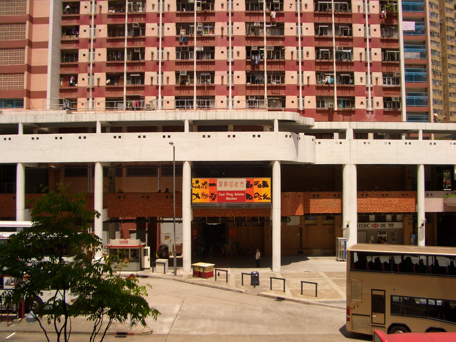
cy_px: 171
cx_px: 228
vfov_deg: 40.7
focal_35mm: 35
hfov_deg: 52.6
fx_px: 461
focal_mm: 5.8
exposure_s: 1/500
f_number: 4.3
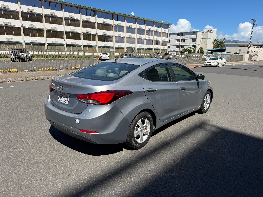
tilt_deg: -12.4
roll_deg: +0.7
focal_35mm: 24
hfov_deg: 71.6
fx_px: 182
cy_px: 98
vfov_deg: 56.8
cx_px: 132
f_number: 1.78
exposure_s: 1/3953
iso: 80
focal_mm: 6.76
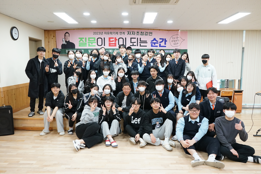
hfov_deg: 65.5
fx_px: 203
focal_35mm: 28
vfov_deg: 46.4
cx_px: 130
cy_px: 87
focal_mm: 28
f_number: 7.1
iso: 4000
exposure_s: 1/80
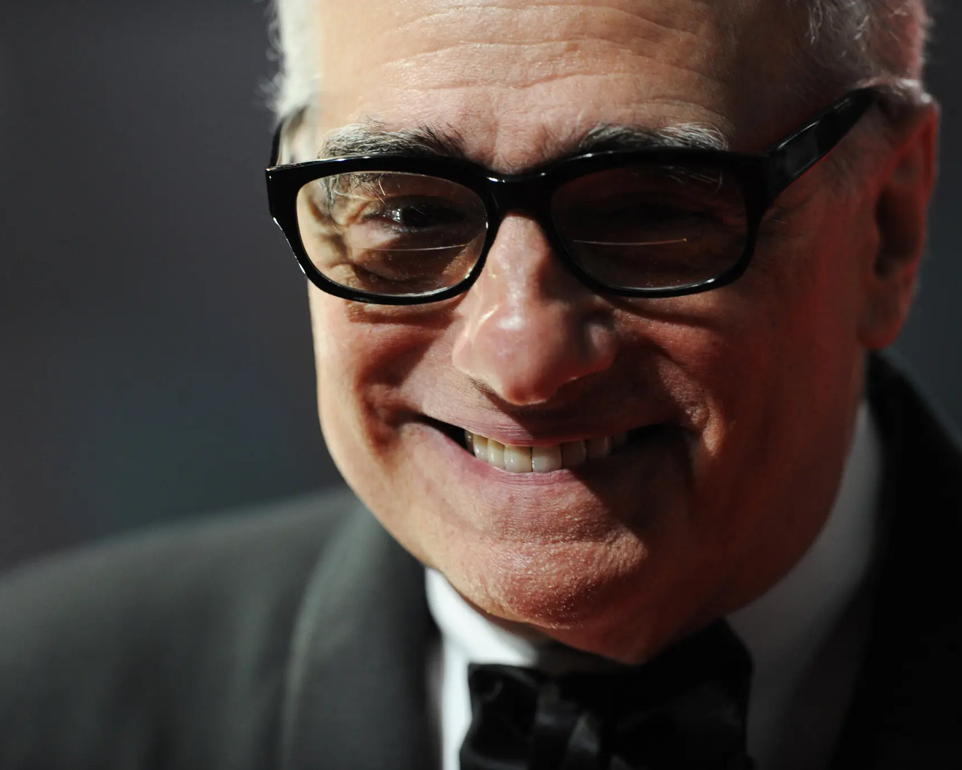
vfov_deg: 3.4
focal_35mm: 452
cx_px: 468
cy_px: 385
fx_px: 12869
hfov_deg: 4.3
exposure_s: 1/500
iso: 1600
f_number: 2.8
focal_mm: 400
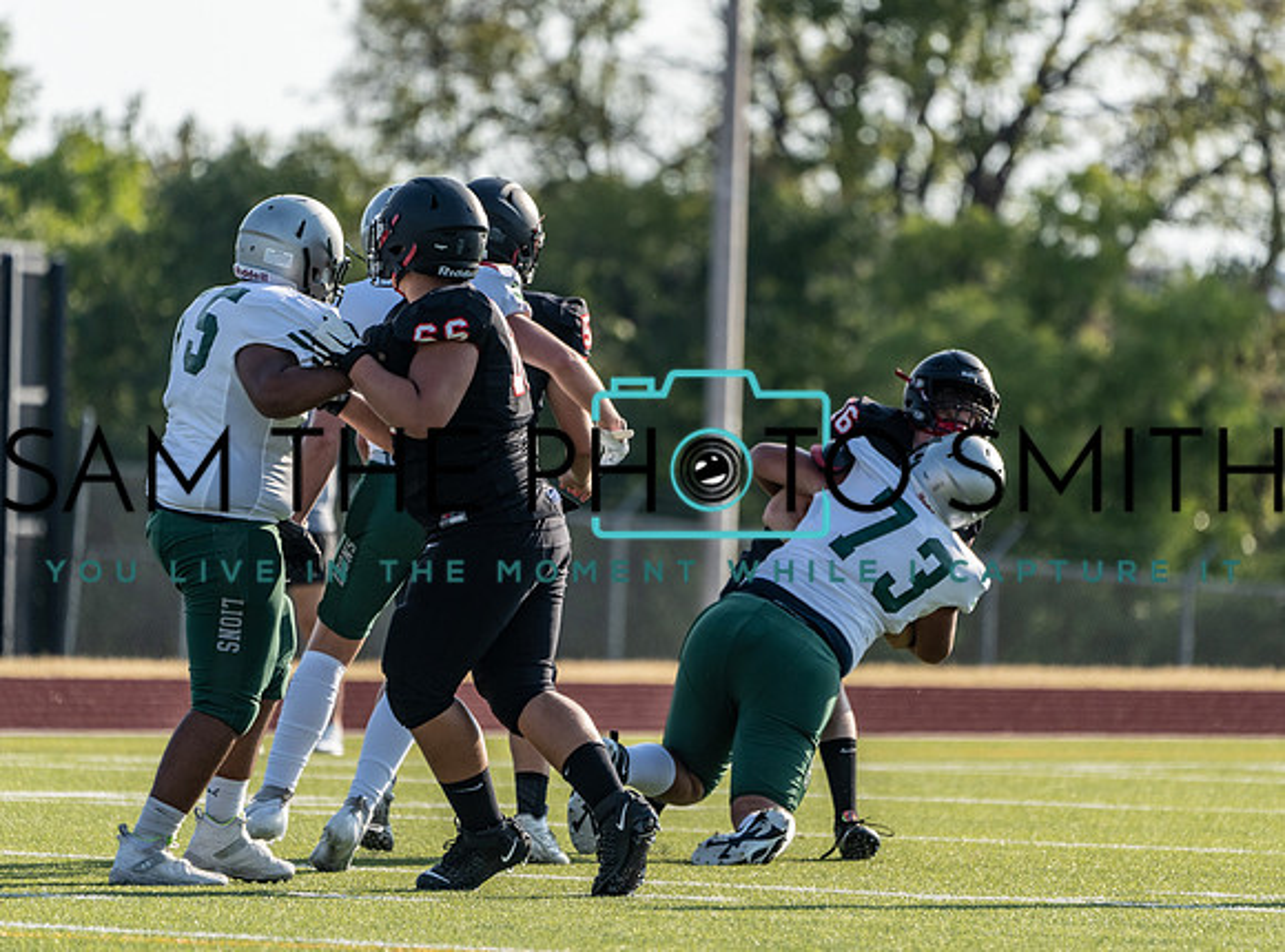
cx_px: 726
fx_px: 17747
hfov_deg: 4.1
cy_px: 512
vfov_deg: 3.1
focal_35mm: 480
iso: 400
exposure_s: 1/1250
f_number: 5.6
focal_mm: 400
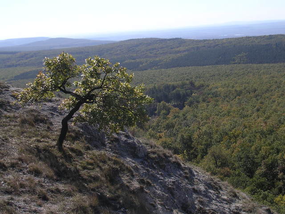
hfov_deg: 32.2
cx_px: 142
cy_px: 107
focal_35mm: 60
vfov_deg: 24.4
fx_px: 494
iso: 100
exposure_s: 1/649
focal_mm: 9.1
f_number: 3.4
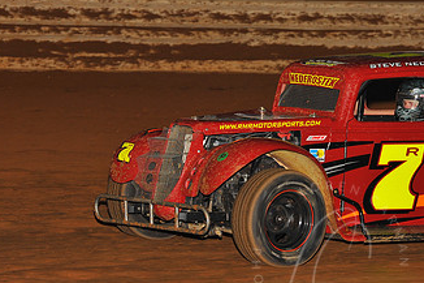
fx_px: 2825
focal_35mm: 240
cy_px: 140
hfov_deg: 8.6
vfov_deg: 5.7
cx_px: 329
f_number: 6.3
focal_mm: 135
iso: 500
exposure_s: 1/250
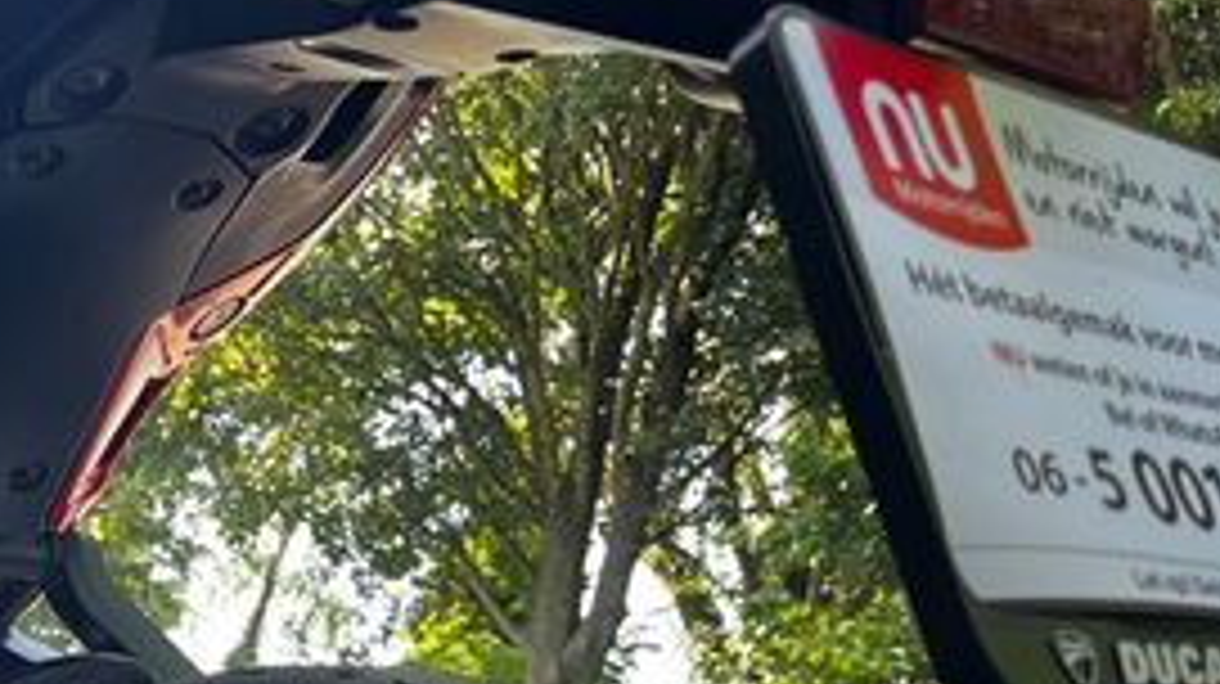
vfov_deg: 17.0
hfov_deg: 30.4
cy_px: 864
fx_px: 2166
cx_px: 171
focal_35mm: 67
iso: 50
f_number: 1.6
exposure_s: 1/121
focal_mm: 5.1
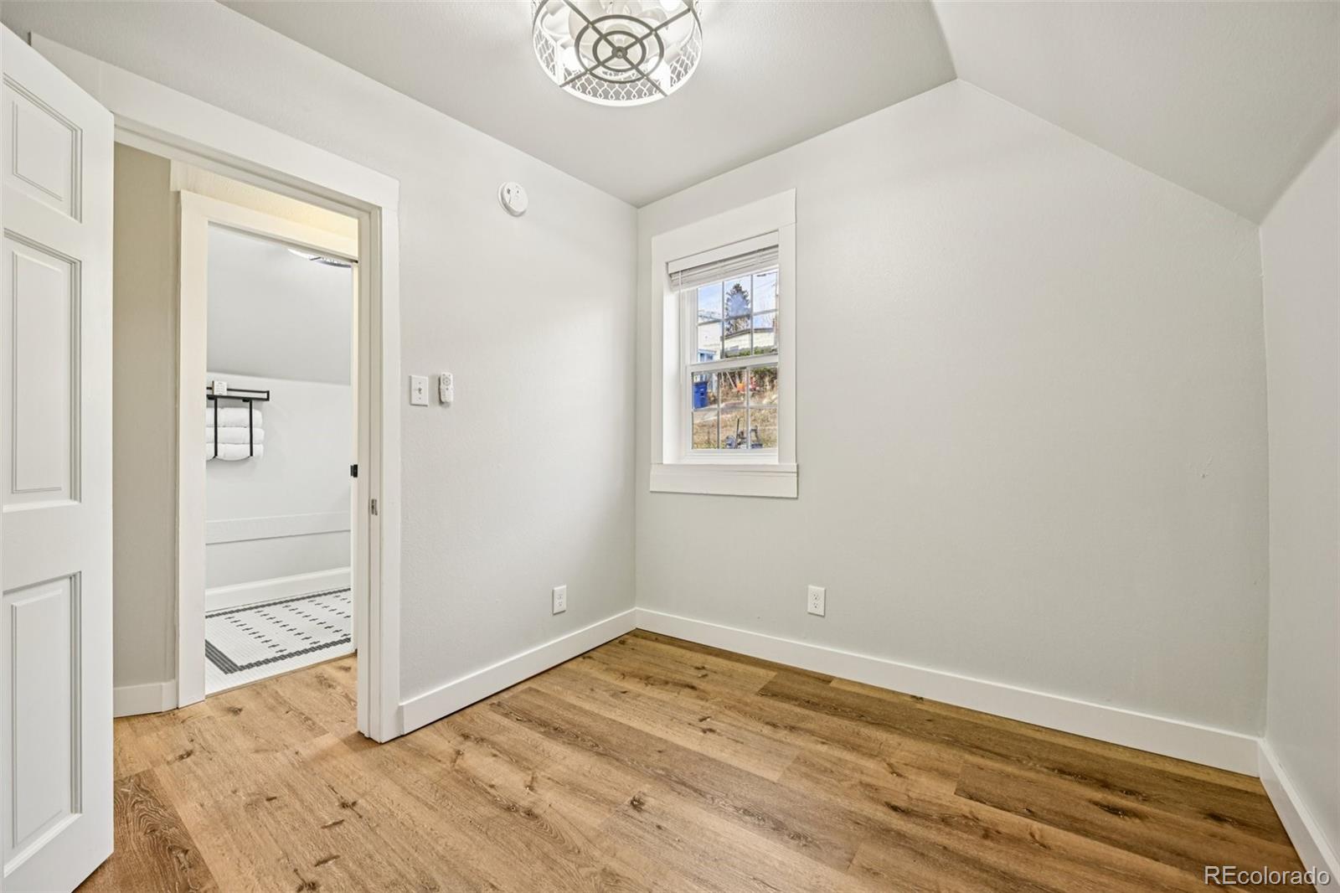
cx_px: 670
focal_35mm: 14
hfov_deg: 104.3
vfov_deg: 81.2
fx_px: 521
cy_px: 446
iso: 160
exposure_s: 1/15
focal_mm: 14
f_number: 8
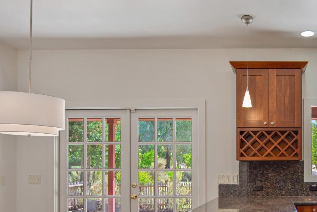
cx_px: 274
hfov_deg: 47.6
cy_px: 165
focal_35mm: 37
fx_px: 326
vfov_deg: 35.0
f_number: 3.2
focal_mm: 14
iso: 100
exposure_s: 1/40
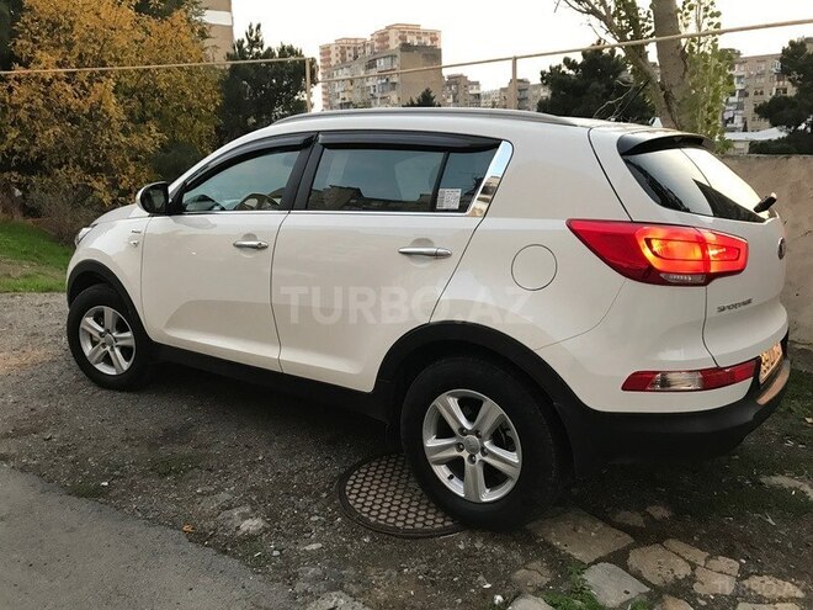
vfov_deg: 49.7
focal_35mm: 28
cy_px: 305
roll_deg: +3.4
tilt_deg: -13.8
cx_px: 406
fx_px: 658
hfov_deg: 63.4
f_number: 1.8
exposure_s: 1/17
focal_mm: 3.99
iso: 50
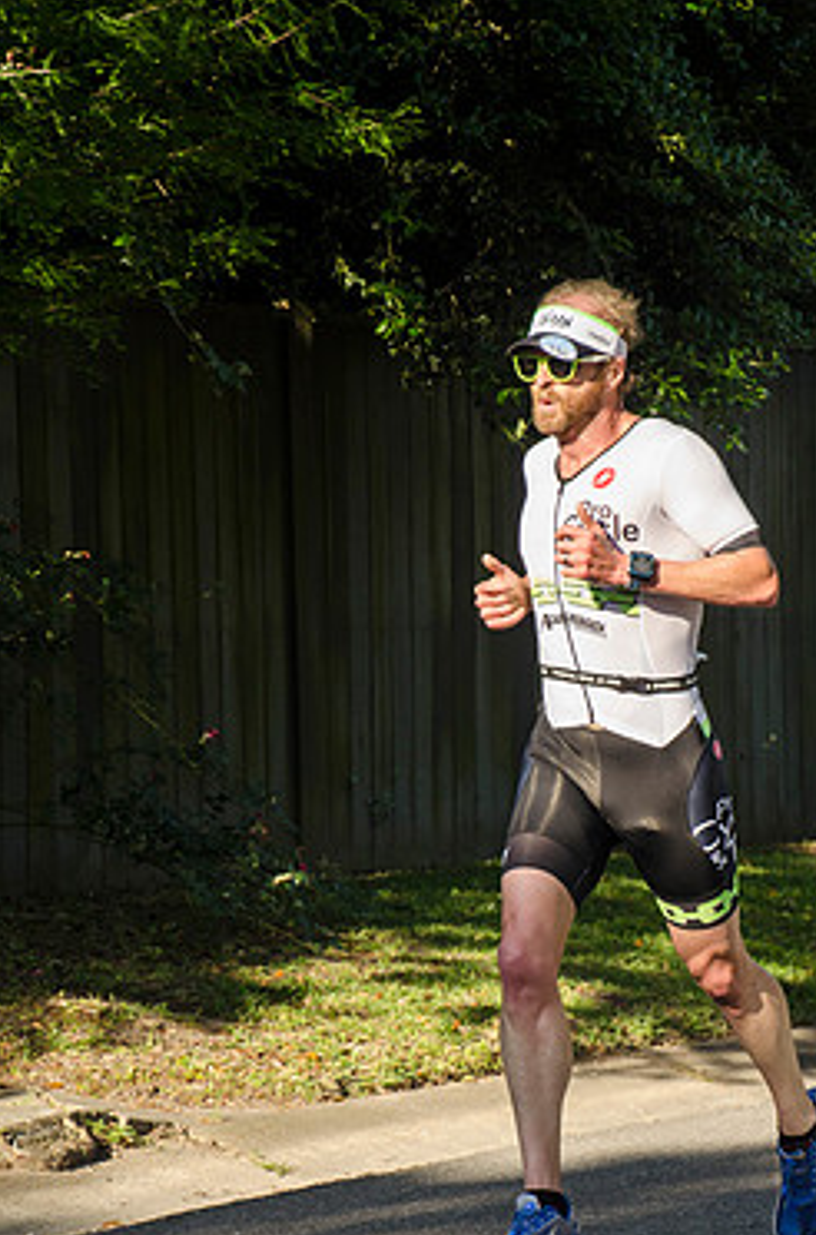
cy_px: 740
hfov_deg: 8.7
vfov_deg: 13.2
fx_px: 5333
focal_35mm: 156
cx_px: 491
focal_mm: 86
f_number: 6.3
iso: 640
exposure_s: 1/1250
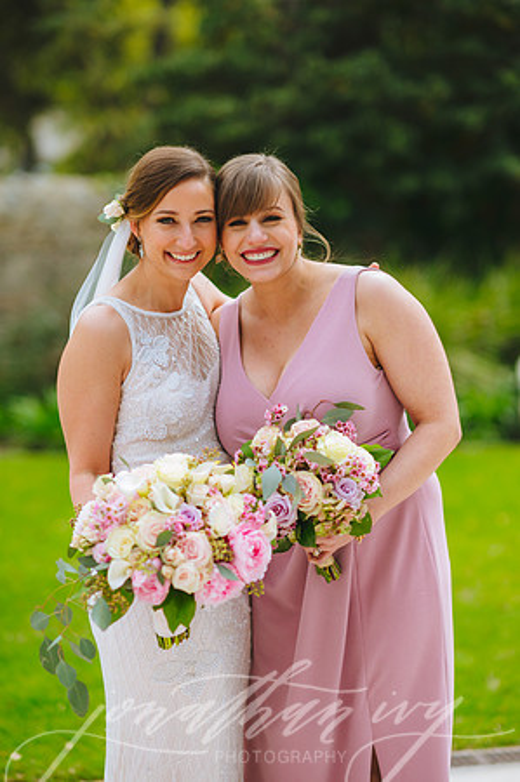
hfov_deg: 16.0
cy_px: 391
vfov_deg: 23.9
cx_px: 260
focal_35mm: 85
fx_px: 1846
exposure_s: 1/2500
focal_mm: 85
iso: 200
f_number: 1.8
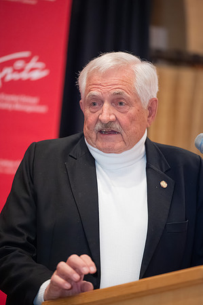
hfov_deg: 6.9
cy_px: 152
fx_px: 1695
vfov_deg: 10.3
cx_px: 102
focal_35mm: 200
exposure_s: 1/125
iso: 8000
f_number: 2.8
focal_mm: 200
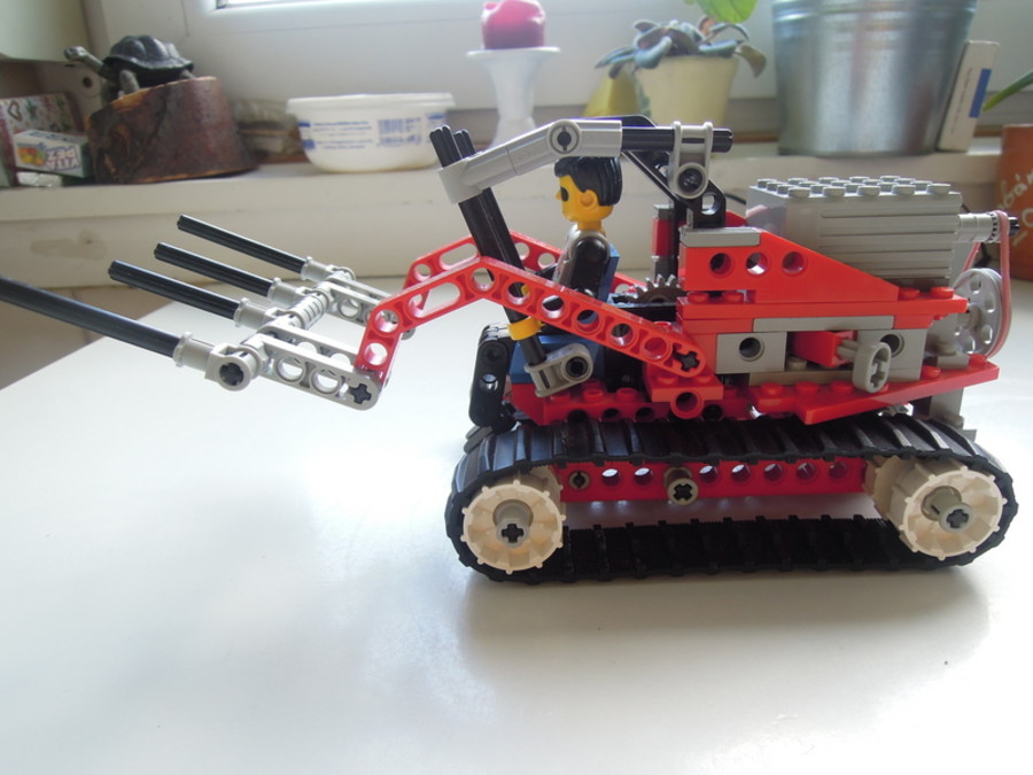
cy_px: 388
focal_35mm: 24
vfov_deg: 56.8
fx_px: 716
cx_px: 516
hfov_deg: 71.6
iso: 160
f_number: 2.8
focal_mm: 4.3
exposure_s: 1/60
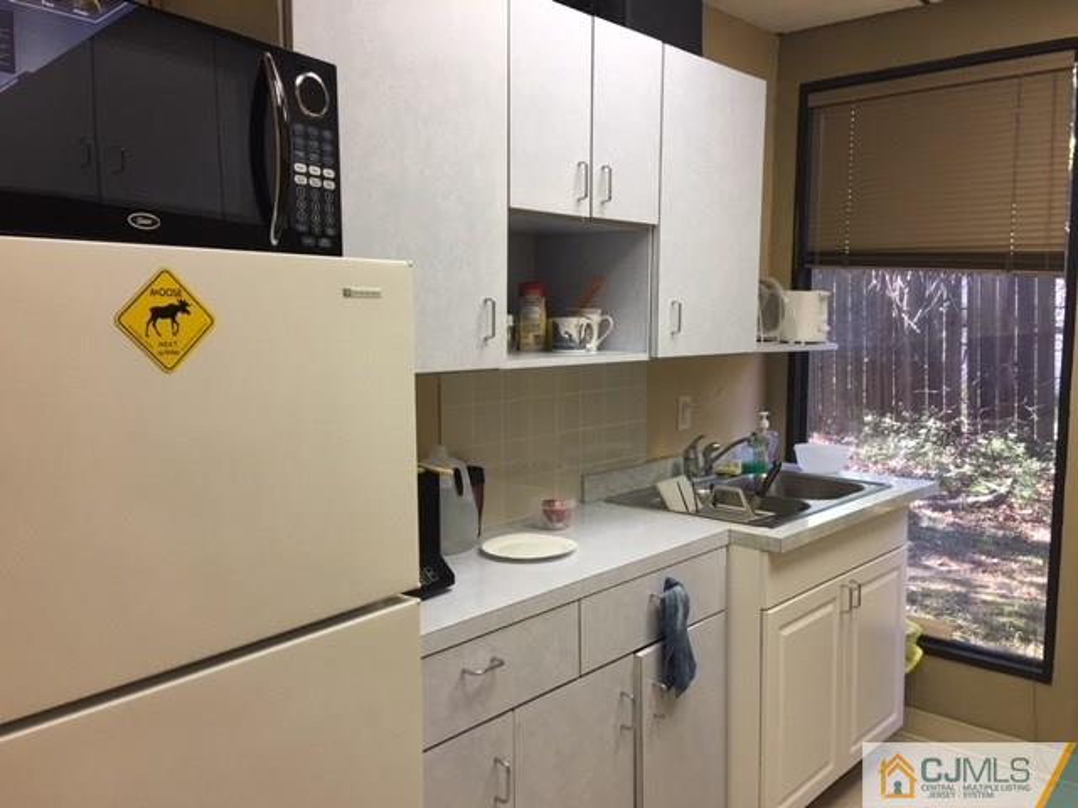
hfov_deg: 61.7
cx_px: 539
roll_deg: +0.2
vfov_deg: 48.2
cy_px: 404
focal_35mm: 29
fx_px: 903
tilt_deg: -6.1
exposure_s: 1/15
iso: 25
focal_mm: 4.15
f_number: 2.2
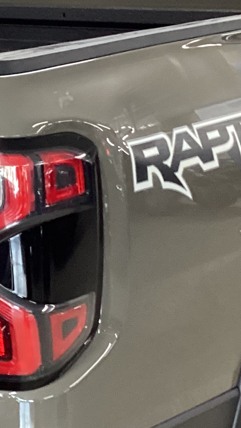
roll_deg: -0.2
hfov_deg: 11.5
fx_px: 1182
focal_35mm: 104
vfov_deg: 20.5
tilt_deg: -17.7
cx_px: -11
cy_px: 190
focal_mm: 3.3
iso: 320
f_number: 2.4
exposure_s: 1/40
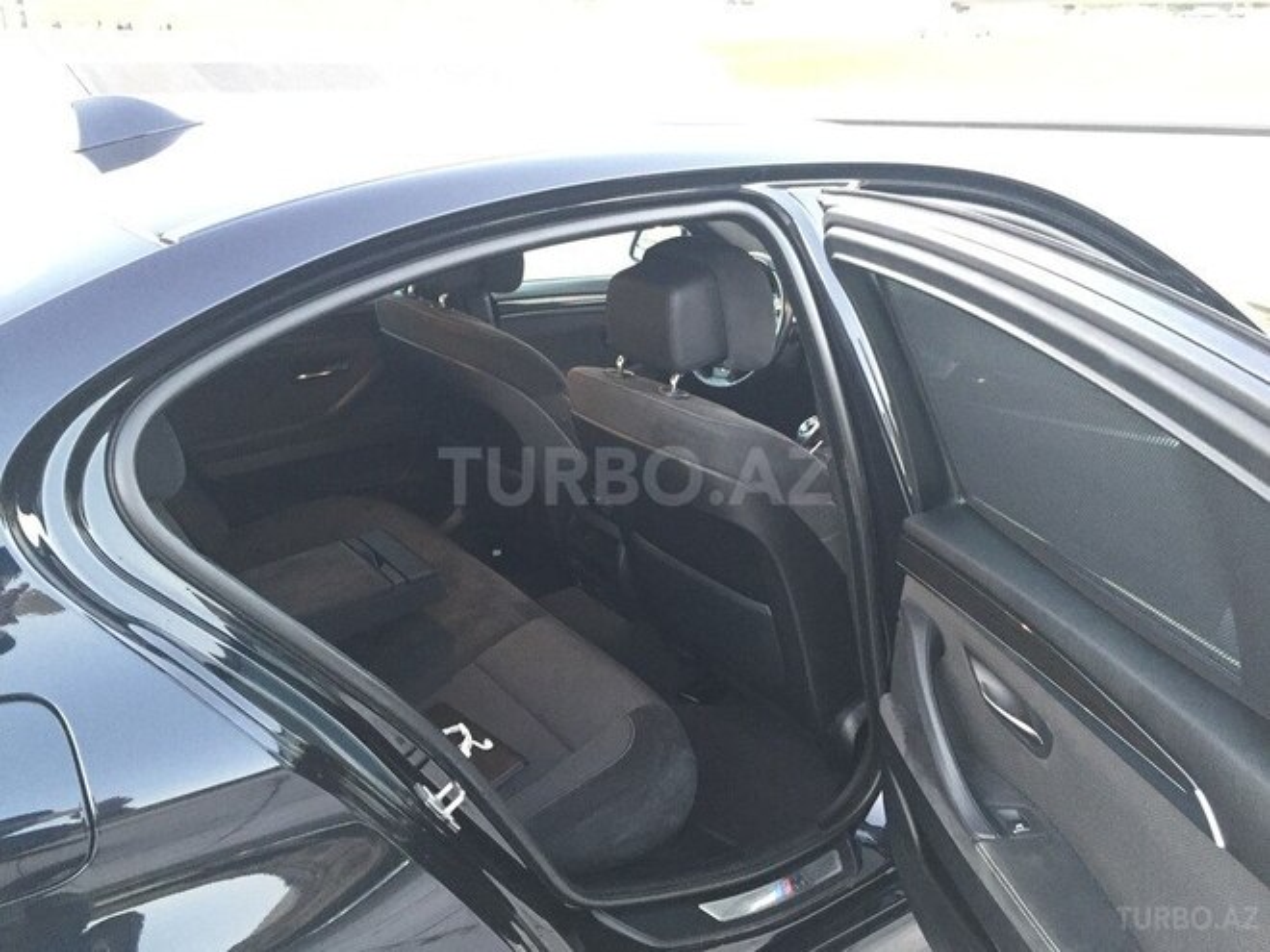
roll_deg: -0.4
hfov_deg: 61.7
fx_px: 1064
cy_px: 476
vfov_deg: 48.2
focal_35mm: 29
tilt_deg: -20.0
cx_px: 635
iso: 250
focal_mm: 4.15
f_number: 2.2
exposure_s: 1/17
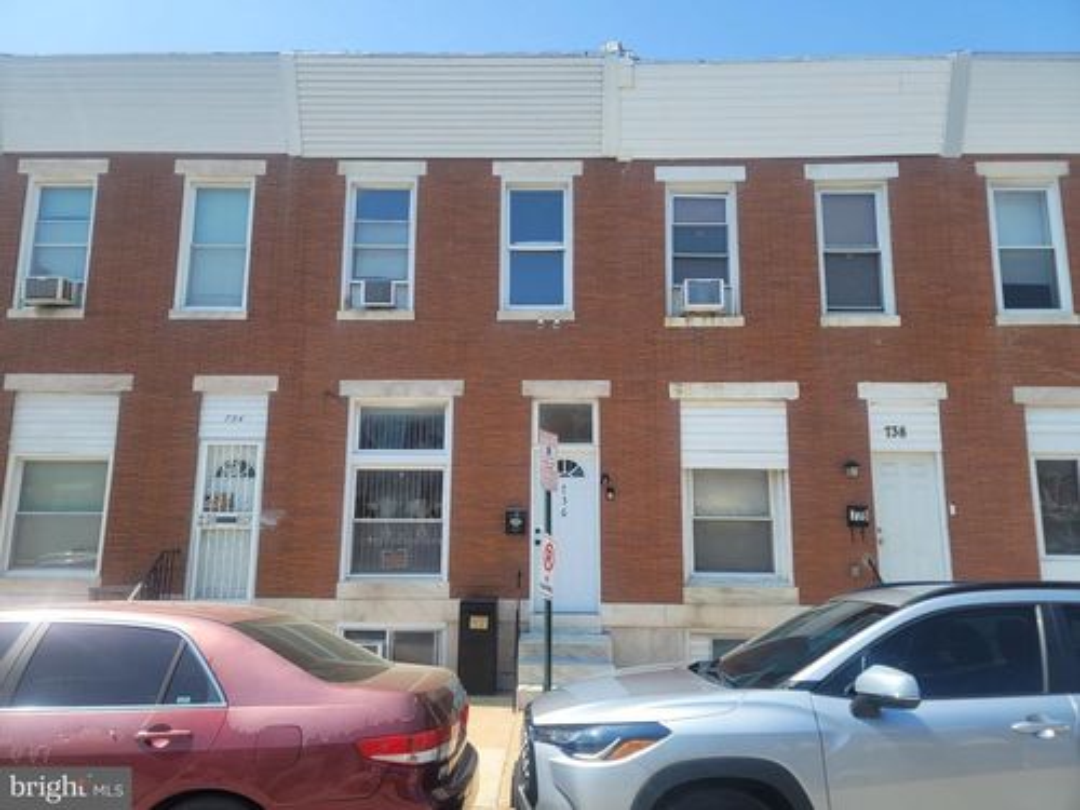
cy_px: 405
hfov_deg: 69.4
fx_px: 780
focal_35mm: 25
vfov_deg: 54.9
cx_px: 540
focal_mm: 7
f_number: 1.8
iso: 20
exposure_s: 1/580
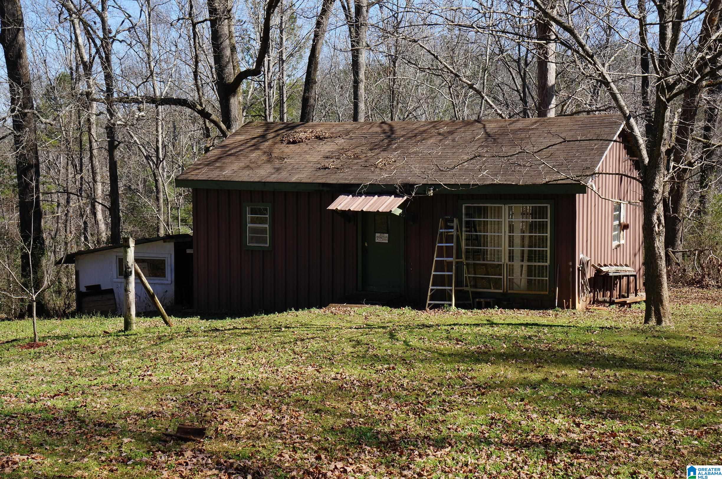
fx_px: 1051
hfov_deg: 37.9
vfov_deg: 25.7
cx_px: 361
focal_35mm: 52
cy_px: 240
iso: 100
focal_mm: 35
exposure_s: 1/80
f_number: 10
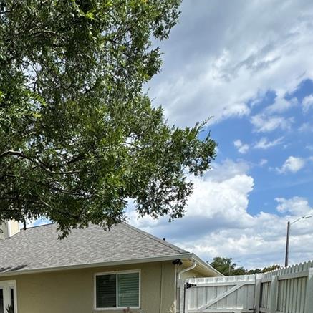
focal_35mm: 34
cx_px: 12
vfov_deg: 39.6
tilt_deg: -5.3
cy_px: 344
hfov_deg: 42.9
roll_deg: +2.6
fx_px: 348
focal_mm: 2.22
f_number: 2.2
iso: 50
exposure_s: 1/1094
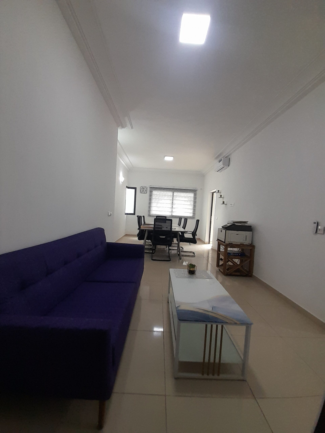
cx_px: 162
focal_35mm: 13
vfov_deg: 106.2
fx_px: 163
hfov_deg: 89.9
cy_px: 216
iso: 125
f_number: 2.2
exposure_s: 1/40
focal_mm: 1.13
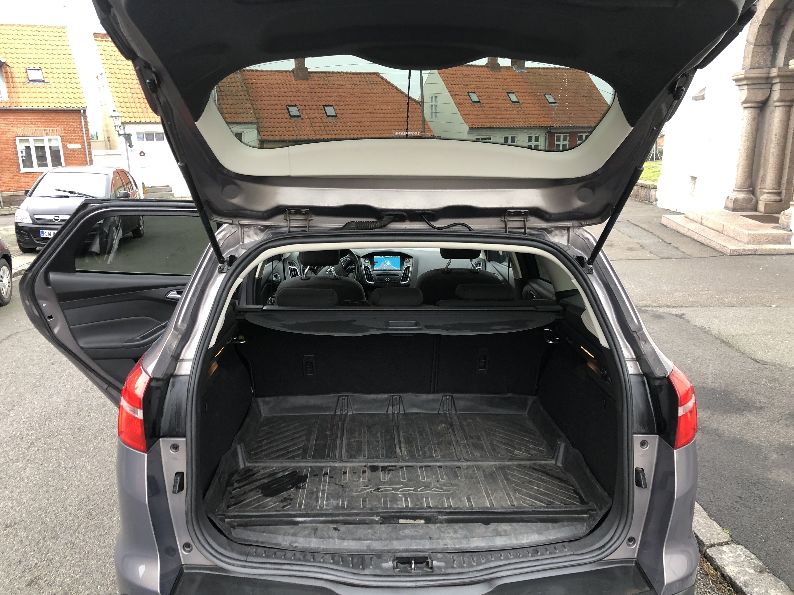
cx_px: 397
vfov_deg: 49.7
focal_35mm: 28
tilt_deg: -13.4
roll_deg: +2.5
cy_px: 298
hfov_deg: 63.4
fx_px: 642
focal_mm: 4
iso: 40
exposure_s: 1/24
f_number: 1.8
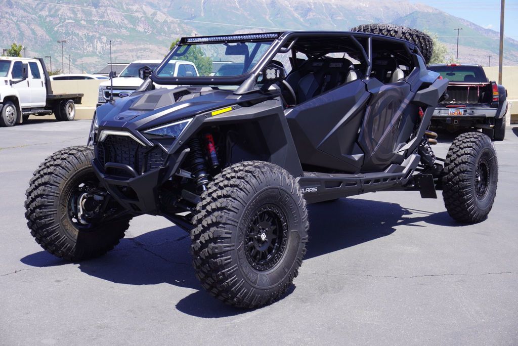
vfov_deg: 29.9
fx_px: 648
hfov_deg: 43.6
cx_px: 259
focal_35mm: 45
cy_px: 173
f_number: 8
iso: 100
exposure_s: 1/160
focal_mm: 30
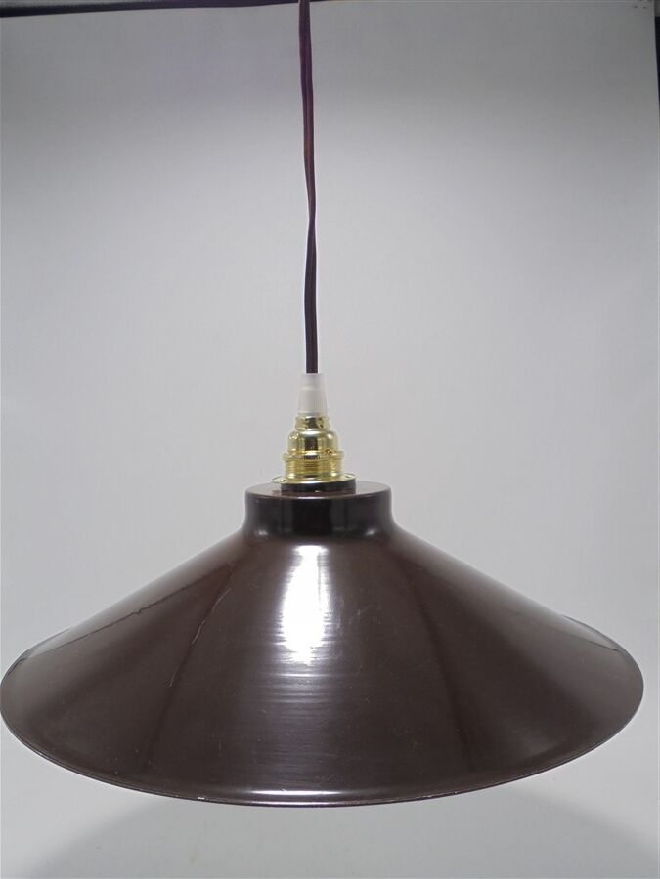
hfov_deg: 41.8
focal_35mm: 34
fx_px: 864
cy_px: 440
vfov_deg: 54.0
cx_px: 330
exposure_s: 1/60
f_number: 4
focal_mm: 6.1
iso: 100
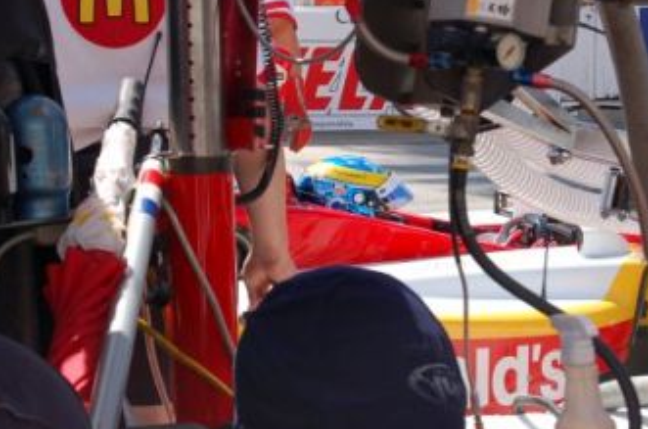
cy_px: 189
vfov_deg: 10.9
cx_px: 354
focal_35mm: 125
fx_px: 2240
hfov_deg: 16.5
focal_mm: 55
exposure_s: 1/250
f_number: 8
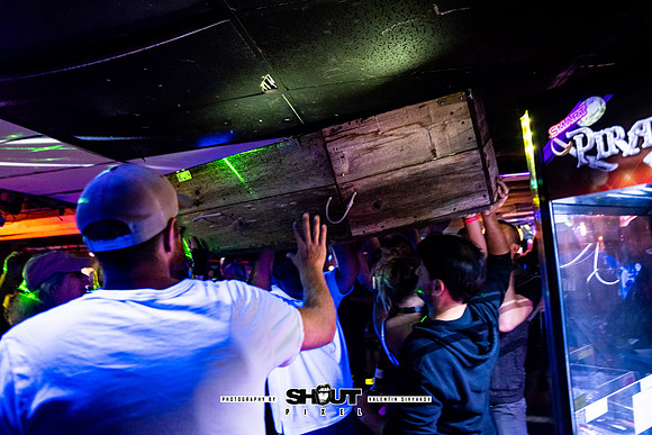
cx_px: 326
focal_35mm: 24
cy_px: 218
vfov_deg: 53.2
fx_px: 435
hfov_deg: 73.7
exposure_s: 1/200
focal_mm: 24
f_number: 2.8
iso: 3200
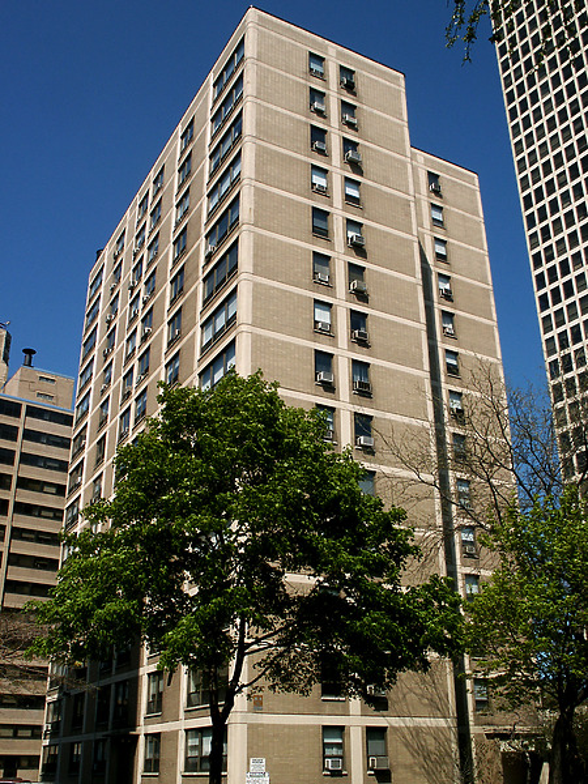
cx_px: 294
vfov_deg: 52.6
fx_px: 793
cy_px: 392
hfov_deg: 40.7
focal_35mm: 35
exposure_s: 1/350
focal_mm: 7.18
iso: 64
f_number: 6.7
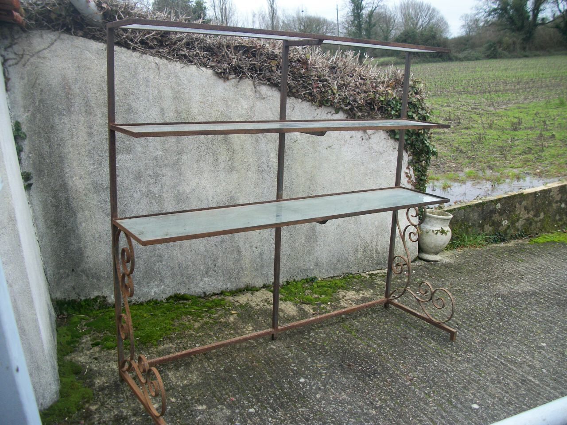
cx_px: 284
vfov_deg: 44.2
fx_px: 524
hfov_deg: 56.8
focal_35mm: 32
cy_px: 212
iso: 80
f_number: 2.9
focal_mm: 5.7
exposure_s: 1/160
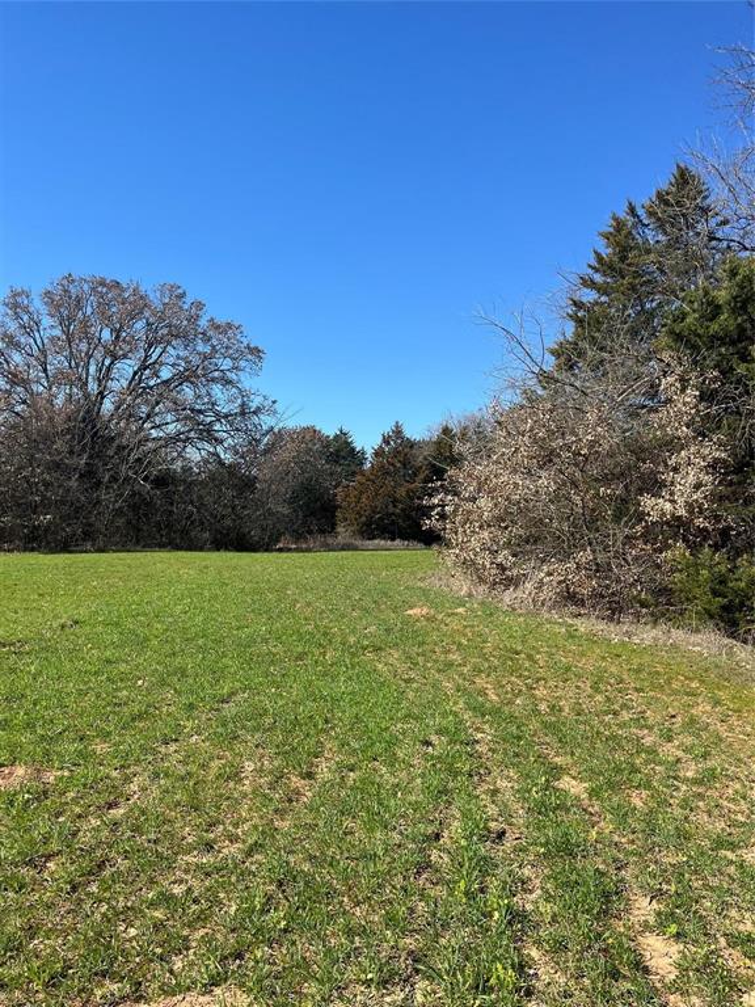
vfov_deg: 67.3
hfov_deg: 53.1
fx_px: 756
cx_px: 378
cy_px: 504
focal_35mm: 26
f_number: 1.6
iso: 50
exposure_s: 1/2410
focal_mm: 5.1
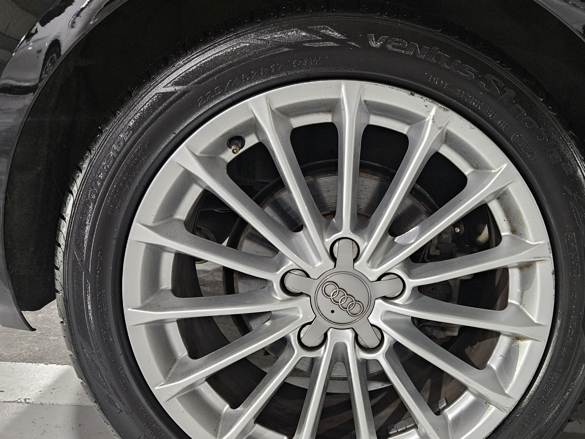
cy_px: 245
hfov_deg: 54.7
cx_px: 364
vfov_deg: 42.9
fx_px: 558
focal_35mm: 33
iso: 640
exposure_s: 1/30
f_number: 1.8
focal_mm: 5.4
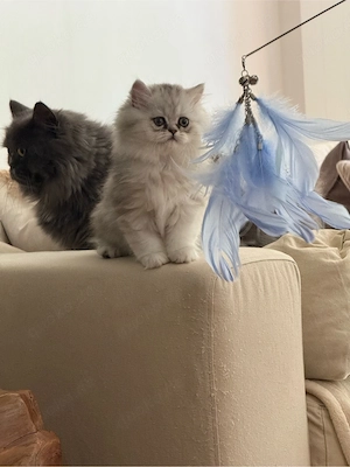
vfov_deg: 16.4
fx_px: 1618
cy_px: 234
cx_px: 175
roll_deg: +3.0
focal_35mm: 120
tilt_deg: -1.1
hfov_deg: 12.3
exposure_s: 1/66
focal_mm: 15.66
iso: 250
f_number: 2.8
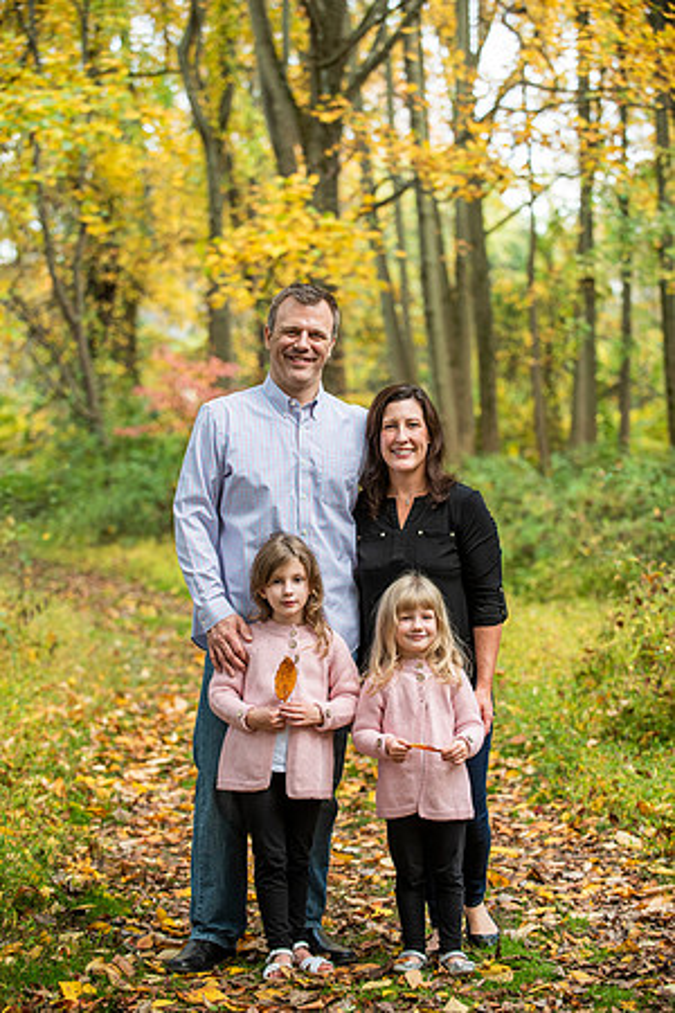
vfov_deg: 20.8
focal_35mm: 98
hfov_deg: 14.0
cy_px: 506
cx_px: 338
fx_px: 2756
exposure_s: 1/125
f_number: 4
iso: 640
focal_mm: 98
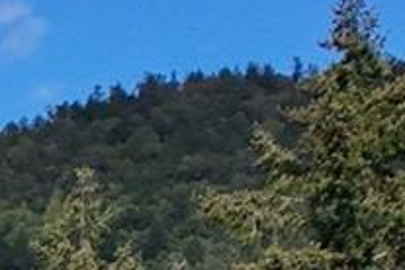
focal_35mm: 232
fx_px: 2610
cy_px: 880
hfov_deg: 8.2
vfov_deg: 5.5
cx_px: -565
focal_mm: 20
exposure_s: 1/3200
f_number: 1.8
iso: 100
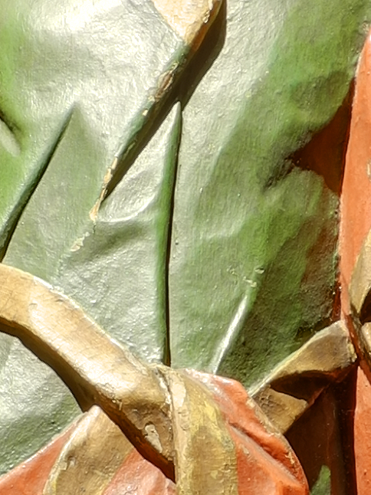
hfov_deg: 3.9
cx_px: 136
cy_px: 677
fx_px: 5491
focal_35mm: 384
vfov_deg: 5.1
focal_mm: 14.5
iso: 100
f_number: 4.5
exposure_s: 1.6
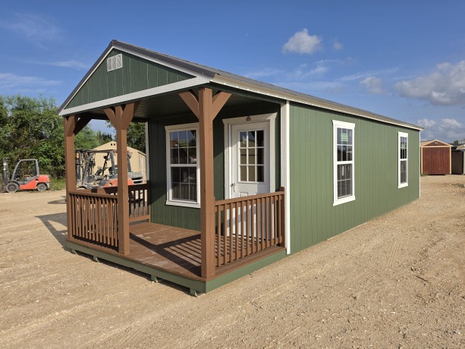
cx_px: 229
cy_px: 169
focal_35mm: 24
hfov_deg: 71.6
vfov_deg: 56.8
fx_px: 322
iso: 50
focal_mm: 6.5
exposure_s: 1/7939
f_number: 1.4
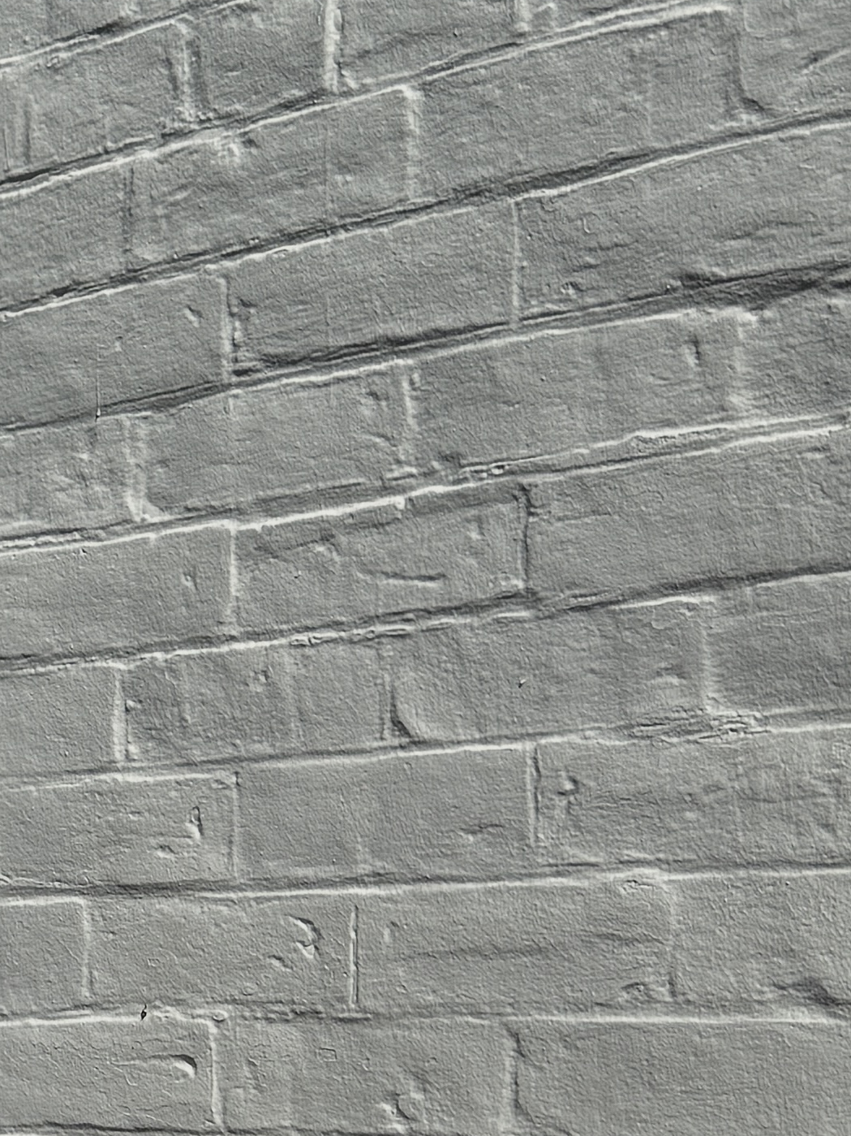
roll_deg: +0.4
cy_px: 1177
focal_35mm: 98
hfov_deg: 13.9
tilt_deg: -3.7
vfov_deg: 19.4
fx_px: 3213
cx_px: -524
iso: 80
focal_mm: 6.76
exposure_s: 1/11905
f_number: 1.78
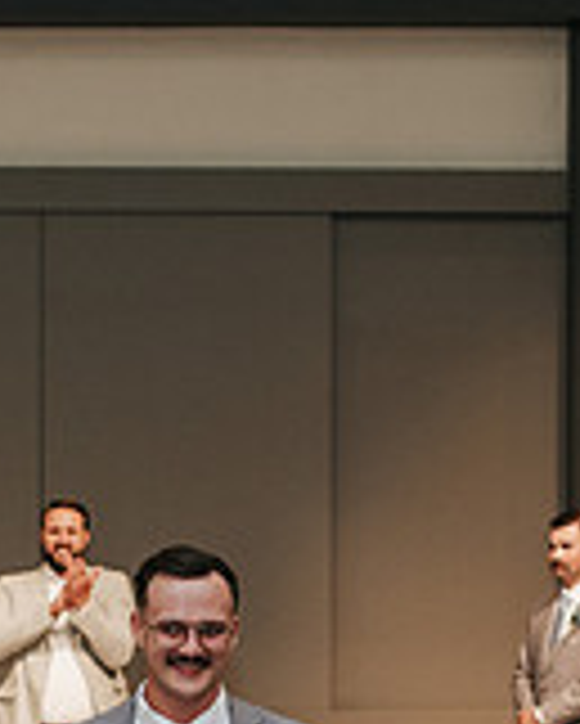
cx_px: 85
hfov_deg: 6.3
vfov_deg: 7.8
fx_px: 5231
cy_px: 849
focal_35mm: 244
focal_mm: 50
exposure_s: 1/200
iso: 1000
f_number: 3.2
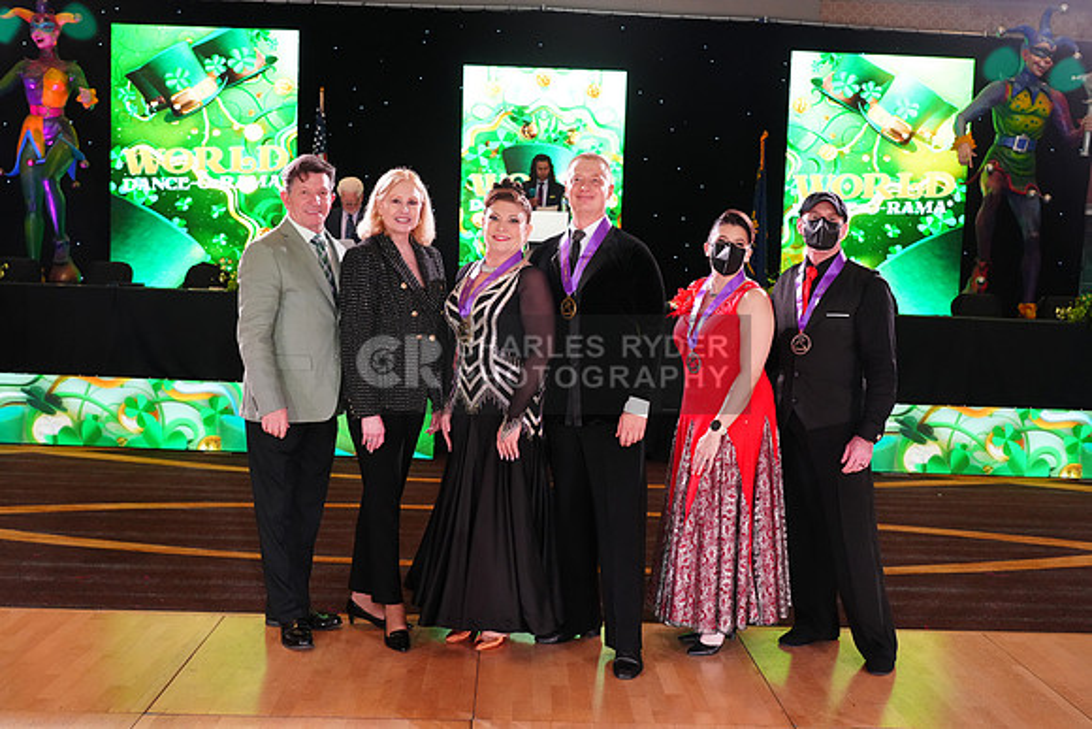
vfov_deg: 36.9
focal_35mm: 36
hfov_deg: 53.1
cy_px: 364
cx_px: 546
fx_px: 1092
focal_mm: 36
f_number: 5.6
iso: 3200
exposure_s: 1/200
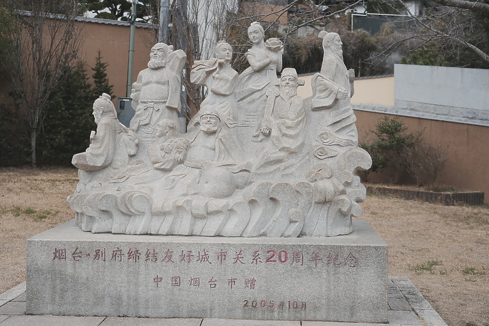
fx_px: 652
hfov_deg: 41.1
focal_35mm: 48
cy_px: 163
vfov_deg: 28.1
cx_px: 244
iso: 100
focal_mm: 48
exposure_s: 1/400
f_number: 4
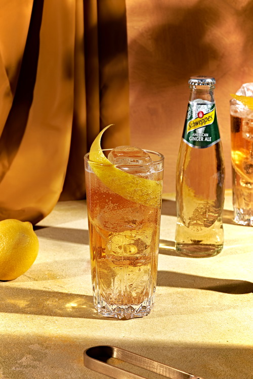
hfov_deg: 15.2
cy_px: 190
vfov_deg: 22.6
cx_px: 126
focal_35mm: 90
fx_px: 949
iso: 400
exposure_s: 1/125
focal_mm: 90
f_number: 16
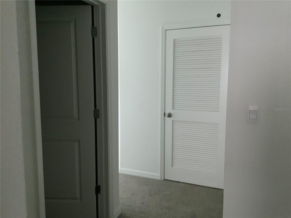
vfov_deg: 48.2
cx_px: 146
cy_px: 109
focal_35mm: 29
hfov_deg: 61.7
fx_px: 244
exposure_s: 1/24
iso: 500
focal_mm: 3
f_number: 1.8
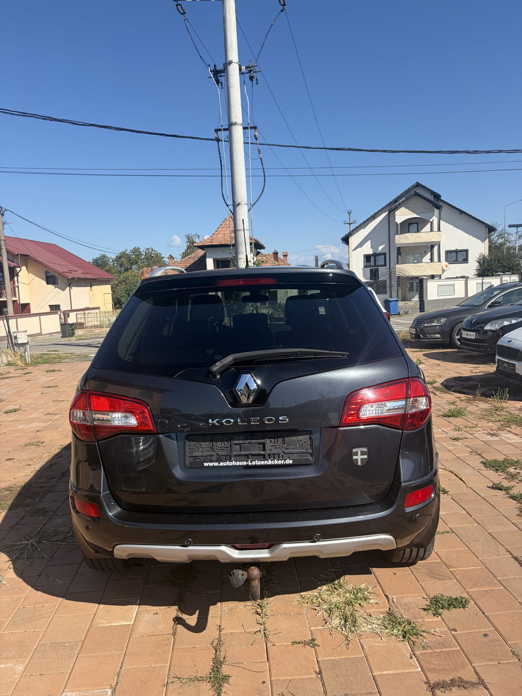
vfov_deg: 67.3
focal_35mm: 26
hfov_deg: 53.1
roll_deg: +2.7
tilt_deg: -5.8
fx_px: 523
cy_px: 348
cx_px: 261
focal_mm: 5.96
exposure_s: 1/3448
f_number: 1.6
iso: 50
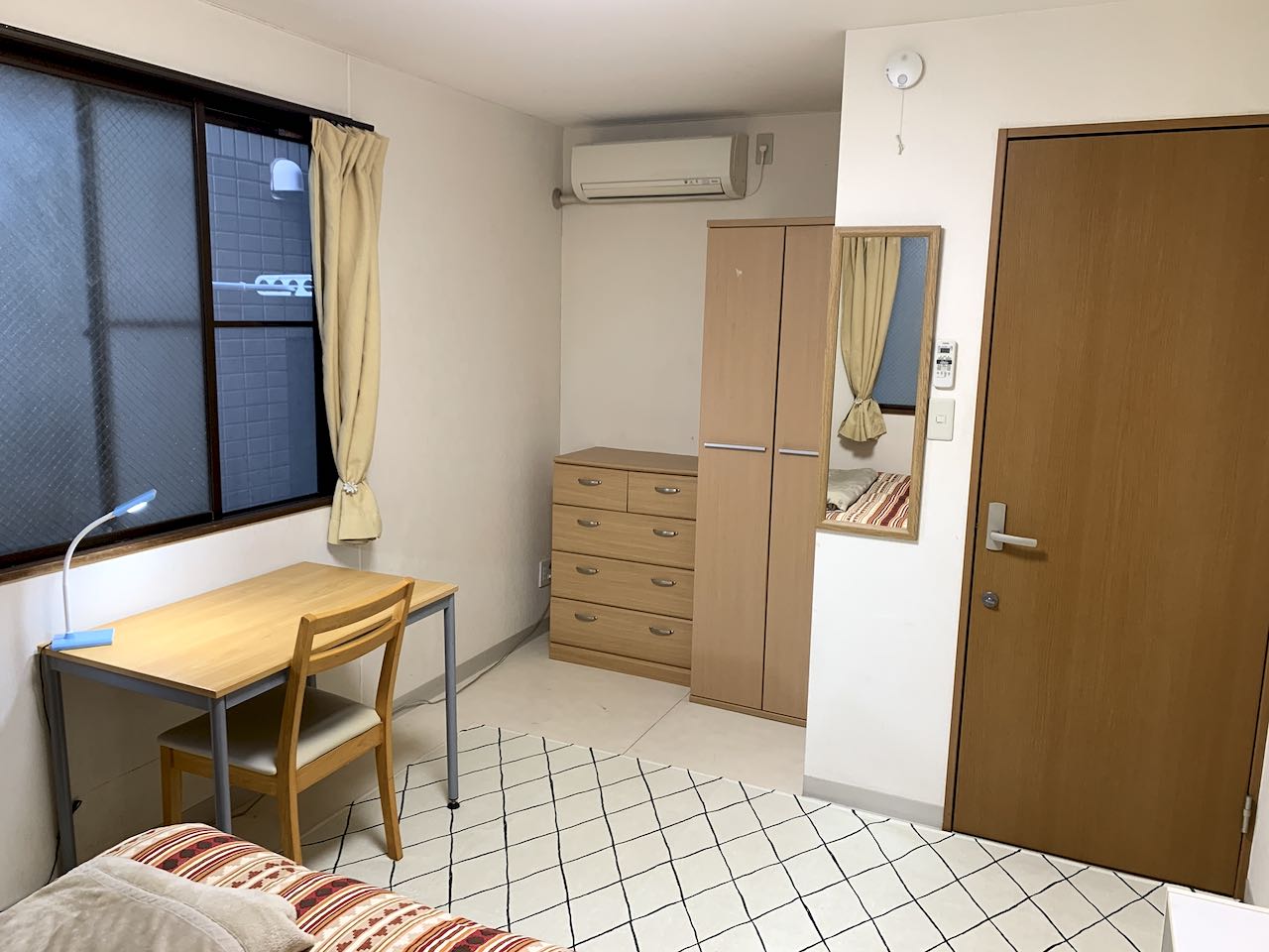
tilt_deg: -8.7
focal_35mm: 26
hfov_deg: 67.3
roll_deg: -0.7
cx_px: 634
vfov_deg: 53.1
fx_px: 953
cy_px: 476
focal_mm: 4.25
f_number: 1.8
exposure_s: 1/50
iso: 100
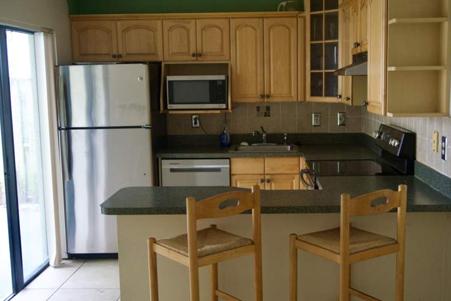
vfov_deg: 30.2
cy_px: 149
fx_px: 558
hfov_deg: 44.0
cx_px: 246
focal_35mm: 45
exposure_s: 1/160
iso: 2000
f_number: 4.5
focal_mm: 27
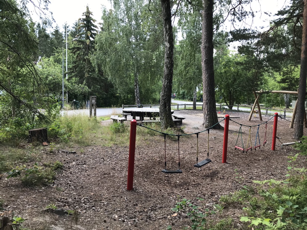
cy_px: 115
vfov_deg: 49.7
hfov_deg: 63.4
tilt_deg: -7.3
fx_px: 248
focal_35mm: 28
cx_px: 154
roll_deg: -1.3
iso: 20
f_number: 1.8
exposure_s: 1/177
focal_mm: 3.99
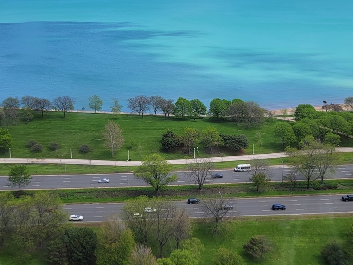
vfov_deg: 29.5
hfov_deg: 38.8
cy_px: 89
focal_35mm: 49
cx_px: 146
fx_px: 500
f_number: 1.8
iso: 16
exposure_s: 1/407
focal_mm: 6.7
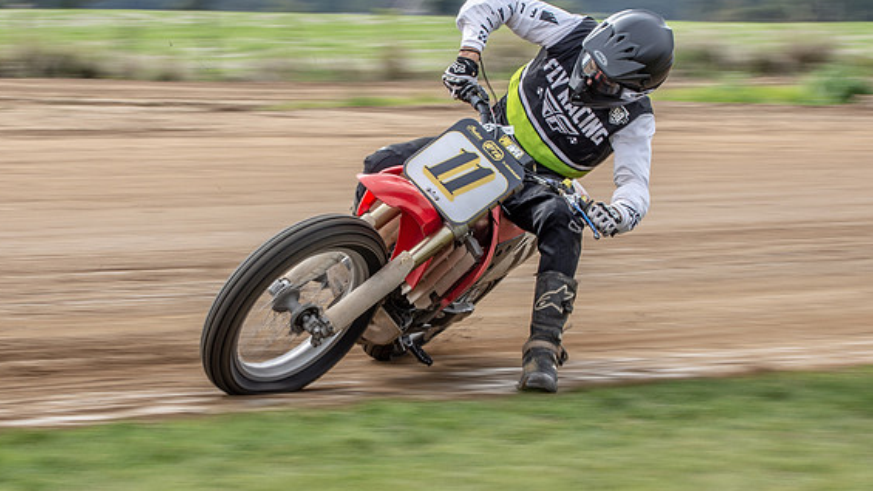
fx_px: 4052
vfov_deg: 6.9
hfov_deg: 12.3
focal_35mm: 175
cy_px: 174
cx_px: 336
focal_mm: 66
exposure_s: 1/125
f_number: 10
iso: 125
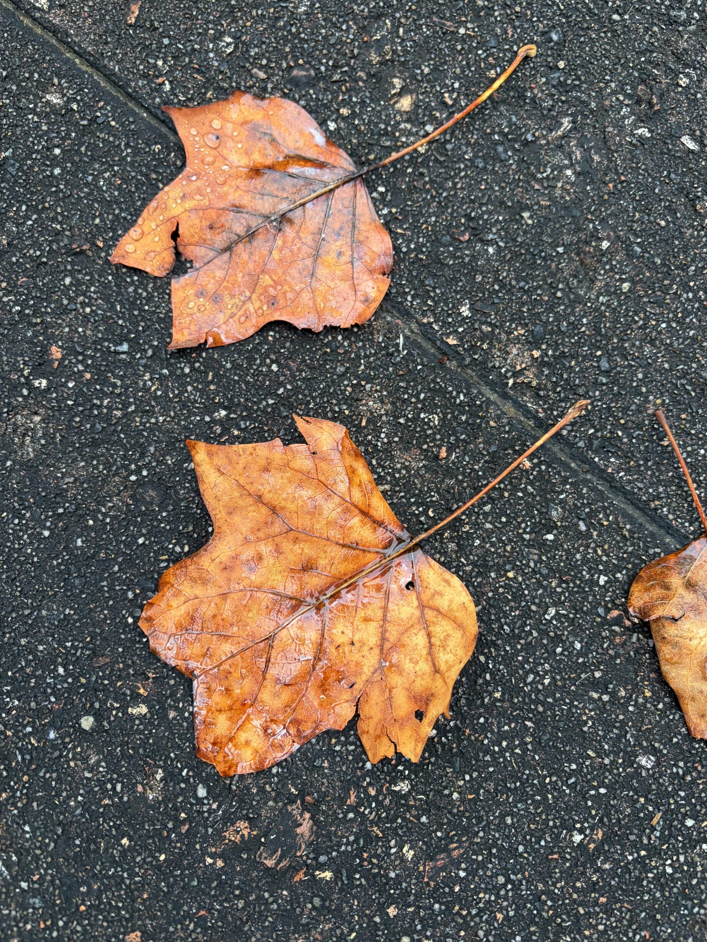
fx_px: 735
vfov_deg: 65.3
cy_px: 464
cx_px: 365
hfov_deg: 51.3
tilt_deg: -81.4
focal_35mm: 27
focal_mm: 5.96
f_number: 1.6
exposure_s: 1/81
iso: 125
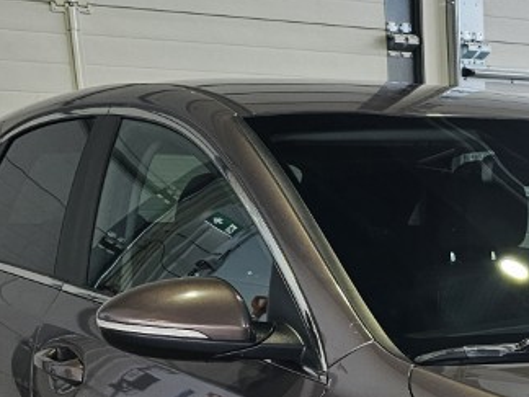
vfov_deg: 14.9
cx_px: 700
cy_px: 618
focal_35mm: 91
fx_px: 1391
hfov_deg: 19.7
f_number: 1.7
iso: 50
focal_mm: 6.3
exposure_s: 1/100
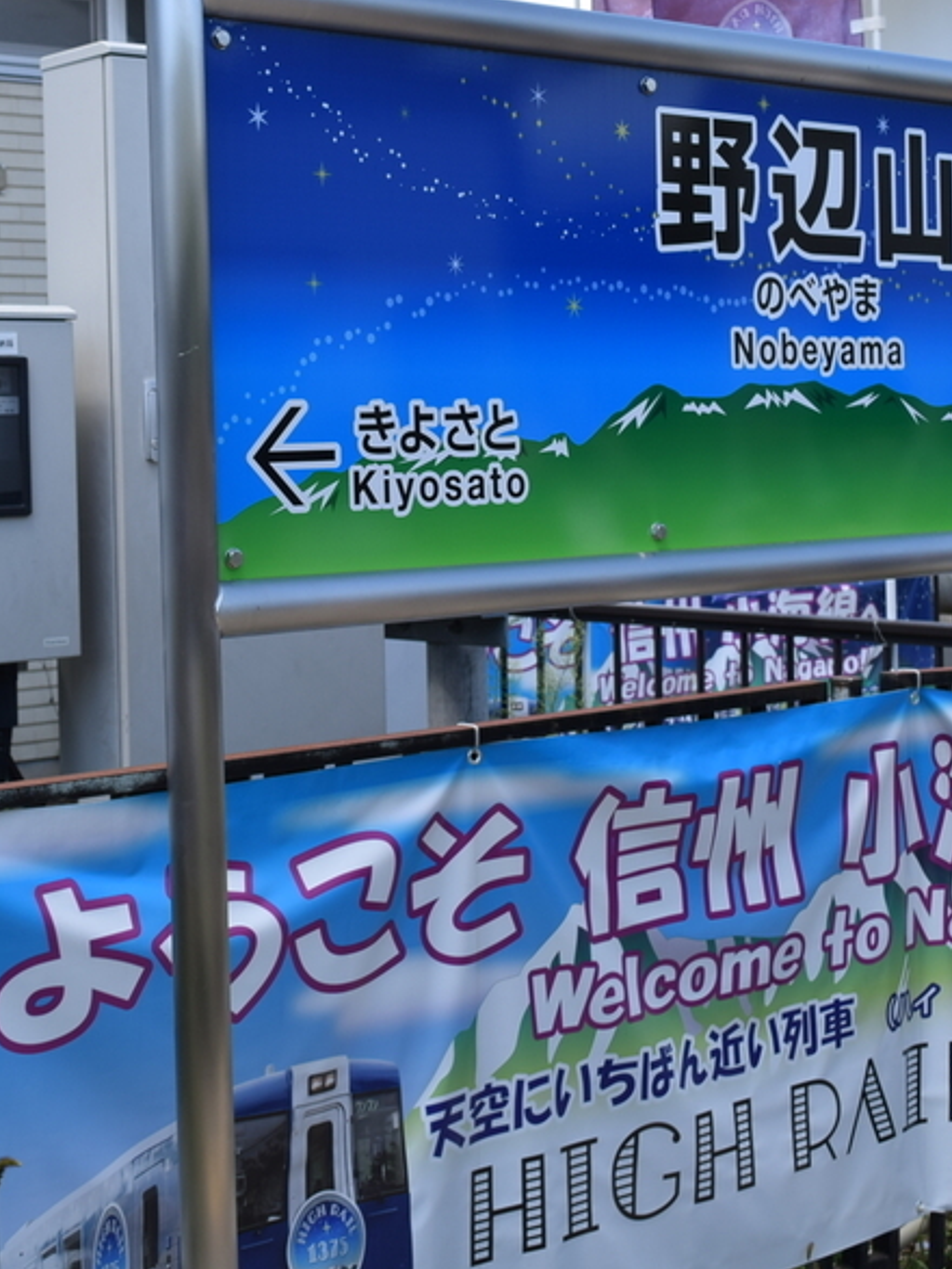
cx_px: 338
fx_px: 2382
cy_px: 466
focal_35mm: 65
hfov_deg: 22.5
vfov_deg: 29.7
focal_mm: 22
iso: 100
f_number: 6.3
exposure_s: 1/250
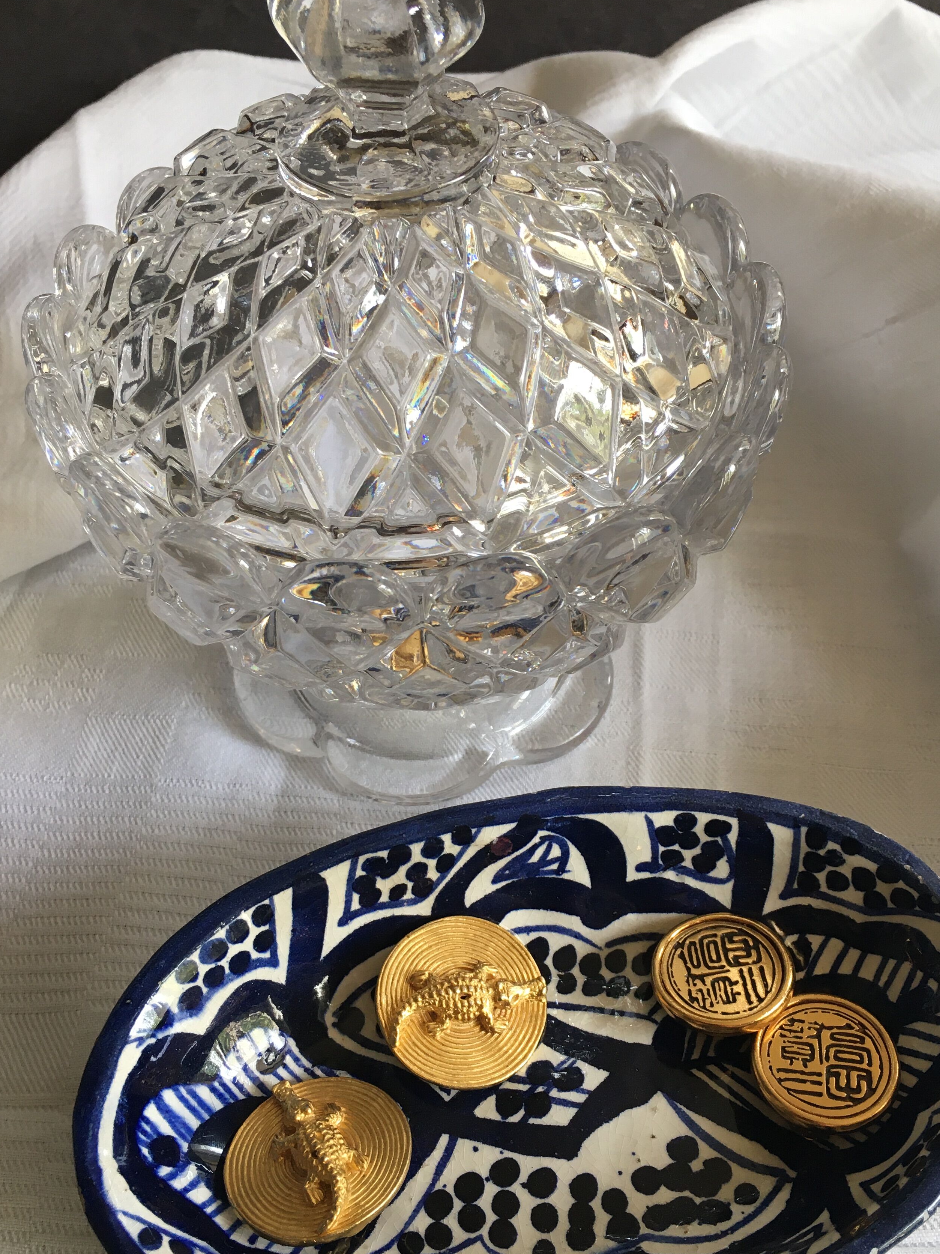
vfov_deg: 52.6
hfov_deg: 40.7
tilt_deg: -53.6
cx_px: 517
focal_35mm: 35
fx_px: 1267
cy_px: 673
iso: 32
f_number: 2.2
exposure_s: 1/33
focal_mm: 4.15
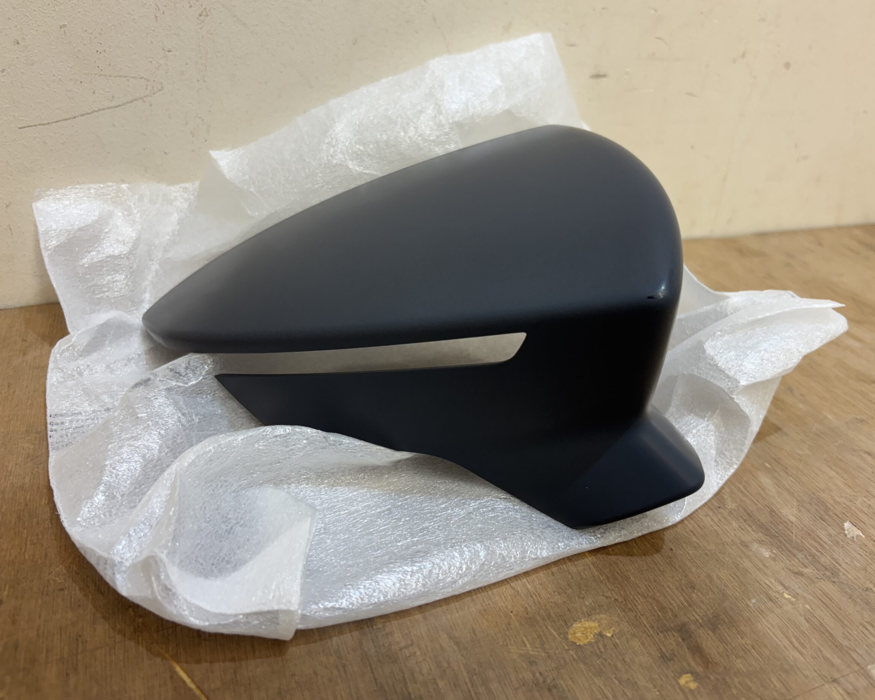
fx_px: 725
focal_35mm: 28
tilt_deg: -30.0
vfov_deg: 51.5
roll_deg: -5.5
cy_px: 343
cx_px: 473
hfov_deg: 62.1
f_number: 1.6
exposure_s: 1/100
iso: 80
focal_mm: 5.96
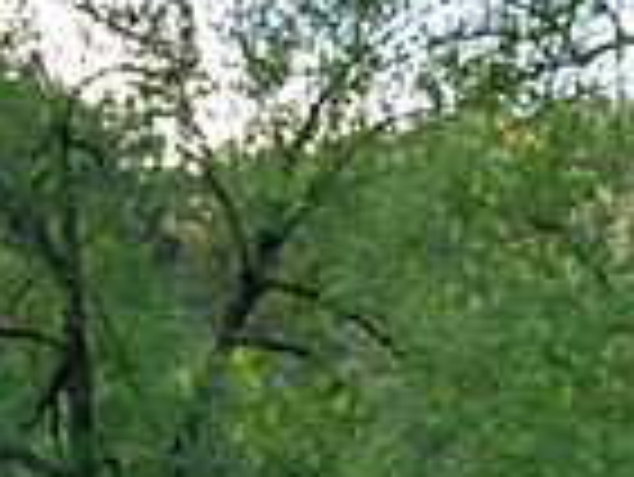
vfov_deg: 13.5
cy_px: 732
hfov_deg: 18.6
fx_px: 1888
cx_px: 612
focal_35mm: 103
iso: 160
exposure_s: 1/200
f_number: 2.8
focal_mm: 24
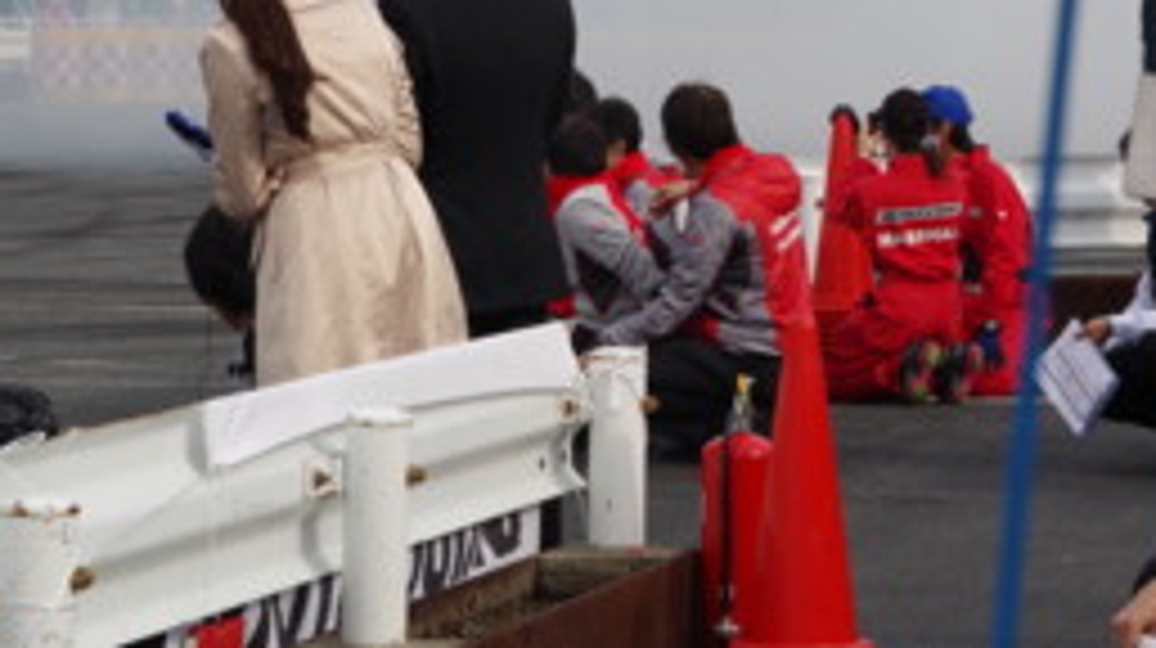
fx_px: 6584
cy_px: -14
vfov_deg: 5.6
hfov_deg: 10.0
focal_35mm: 215
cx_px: 922
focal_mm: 78
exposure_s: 1/25
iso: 500
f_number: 14
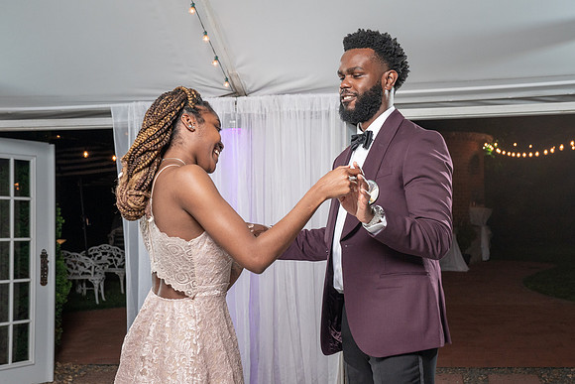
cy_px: 200
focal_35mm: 52
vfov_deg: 26.2
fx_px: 825
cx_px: 330
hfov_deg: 38.3
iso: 1000
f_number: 5.6
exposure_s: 1/200
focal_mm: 44
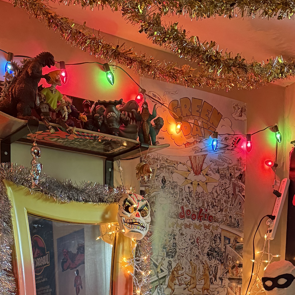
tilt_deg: -5.7
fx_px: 559
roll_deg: -0.4
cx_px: 124
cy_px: 376
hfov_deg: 29.5
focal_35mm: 58
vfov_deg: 25.7
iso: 640
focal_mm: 6.76
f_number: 1.78
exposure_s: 1/60
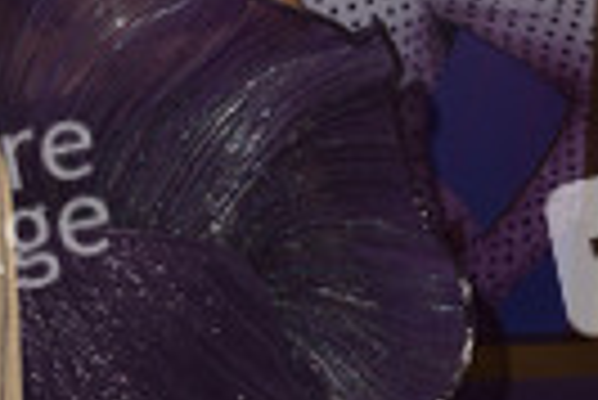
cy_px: 454
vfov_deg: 10.1
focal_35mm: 135
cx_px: 11
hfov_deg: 14.9
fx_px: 2245
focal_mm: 45
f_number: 6.3
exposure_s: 1/250
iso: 320
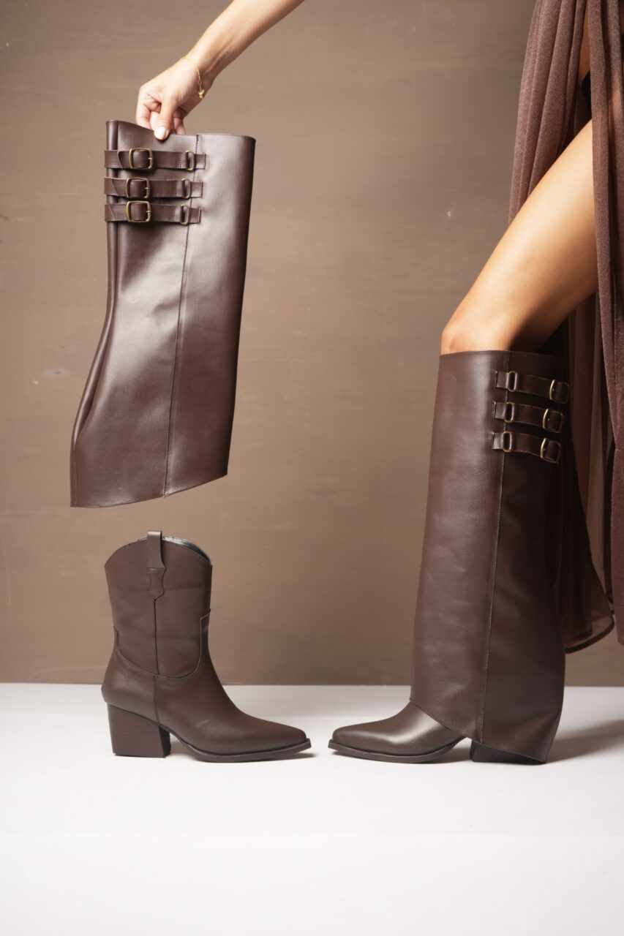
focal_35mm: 50
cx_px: 312
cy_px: 468
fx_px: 1300
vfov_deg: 39.6
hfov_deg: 27.0
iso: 400
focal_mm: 50
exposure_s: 1/125
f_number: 7.1
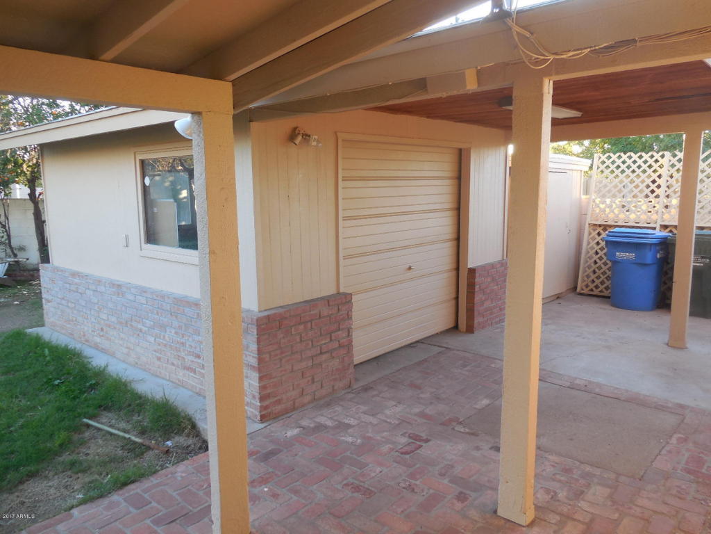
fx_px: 513
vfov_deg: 54.9
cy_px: 267
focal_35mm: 25
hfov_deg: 69.4
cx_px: 356
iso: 125
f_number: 3.1
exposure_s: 1/50
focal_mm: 4.5
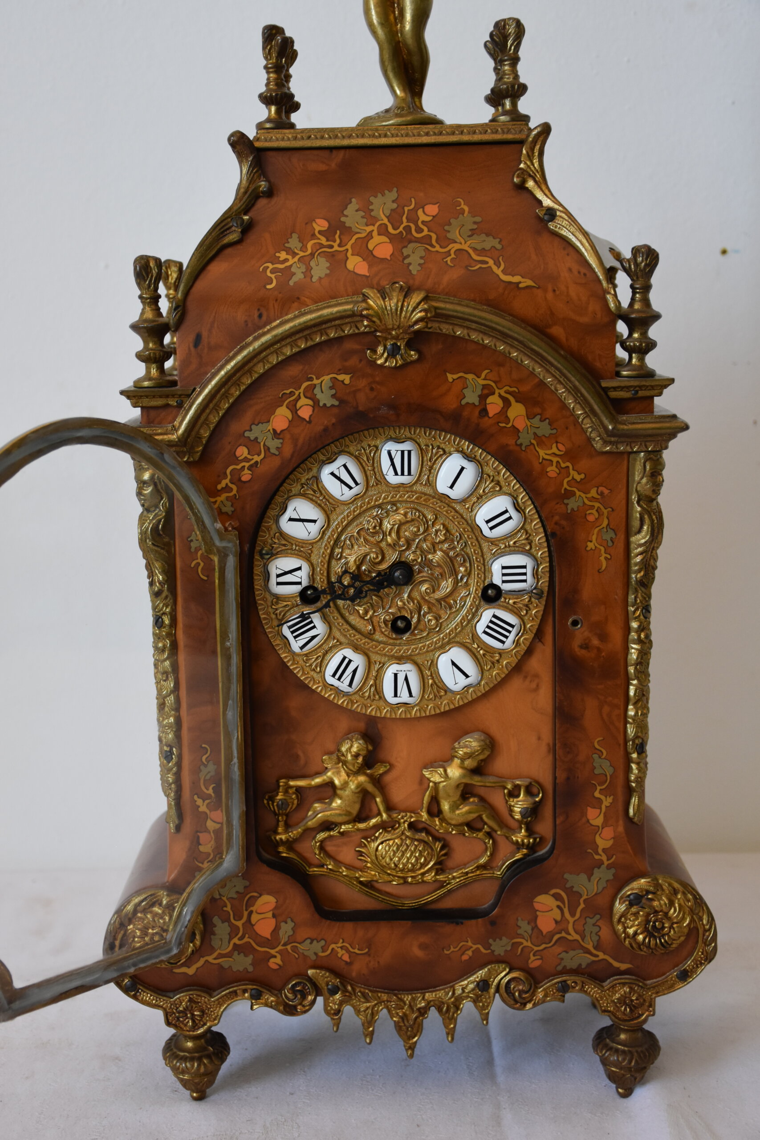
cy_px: 570
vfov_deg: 41.1
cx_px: 380
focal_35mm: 48
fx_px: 1520
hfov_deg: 28.1
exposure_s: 1/80
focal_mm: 32
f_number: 4.2
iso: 800
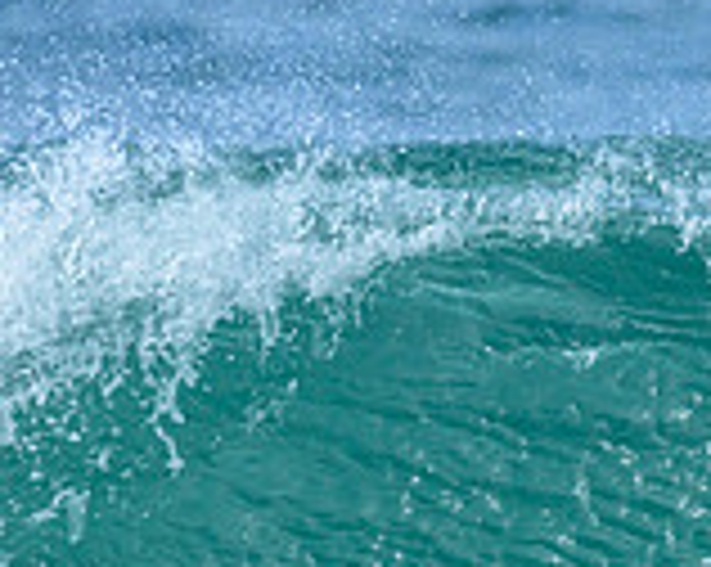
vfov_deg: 0.5
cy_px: 652
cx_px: 411
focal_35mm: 3393
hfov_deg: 0.6
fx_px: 71310
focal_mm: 800
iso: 320
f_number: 6.3
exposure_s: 1/2000
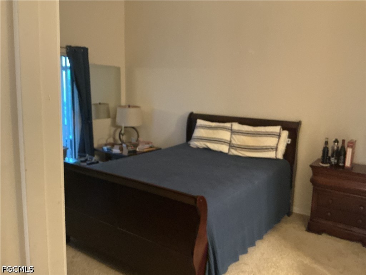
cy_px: 138
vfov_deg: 48.2
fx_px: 307
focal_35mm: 29
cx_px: 183
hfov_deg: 61.7
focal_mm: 3
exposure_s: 1/30
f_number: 1.8
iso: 500
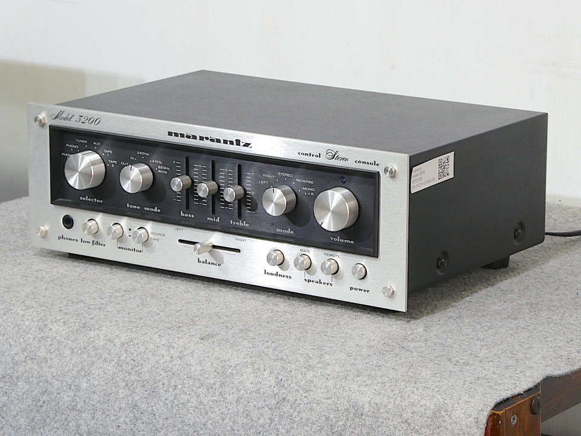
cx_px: 290
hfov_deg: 13.8
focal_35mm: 143
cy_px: 218
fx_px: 2400
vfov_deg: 10.4
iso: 200
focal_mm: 25.6
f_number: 5.4
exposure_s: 1/13
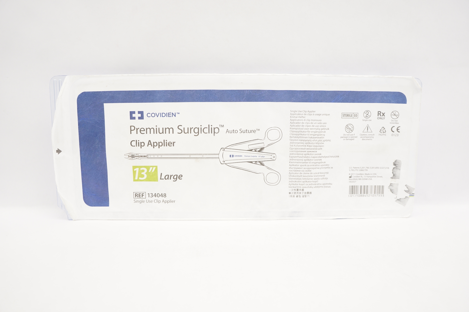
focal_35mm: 27
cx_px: 234
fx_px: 351
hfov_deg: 67.4
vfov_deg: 47.8
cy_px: 156
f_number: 5
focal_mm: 18
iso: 400
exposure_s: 1/60
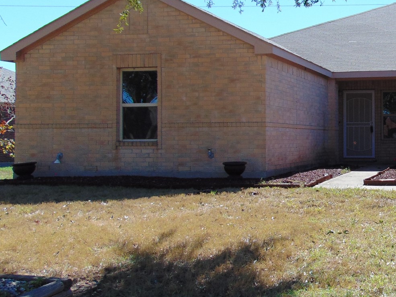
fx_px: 595
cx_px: 392
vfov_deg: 28.0
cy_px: 124
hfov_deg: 33.8
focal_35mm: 52
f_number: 3
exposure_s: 1/800
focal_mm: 4.5
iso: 80
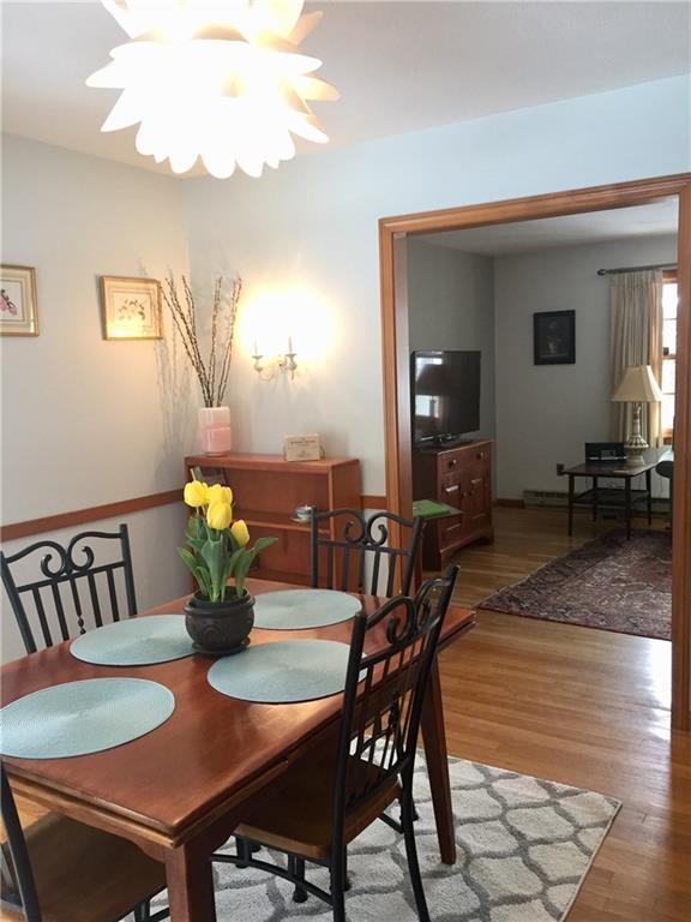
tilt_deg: -7.0
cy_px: 461
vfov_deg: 61.7
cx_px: 346
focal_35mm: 29
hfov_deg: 48.2
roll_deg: +2.1
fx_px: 772
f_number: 2.2
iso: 50
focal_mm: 4.15
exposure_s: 1/30
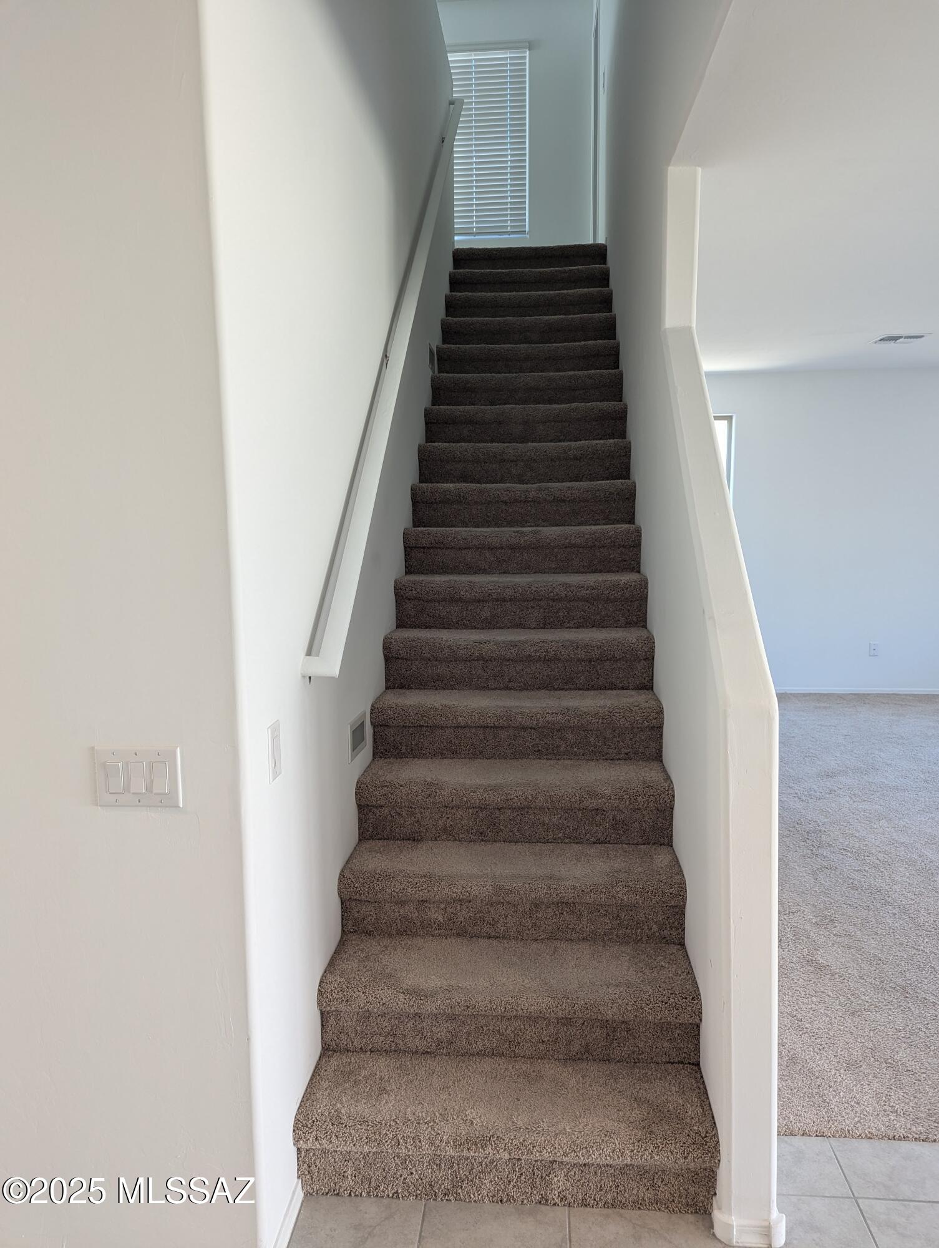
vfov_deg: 71.5
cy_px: 624
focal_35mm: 24
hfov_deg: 56.9
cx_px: 470
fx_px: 866
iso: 71
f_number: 1.85
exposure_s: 1/30.4
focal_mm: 6.81
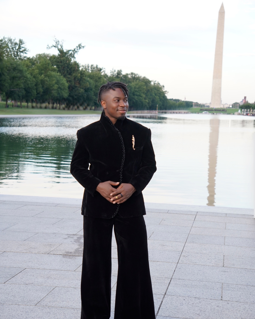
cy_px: 164
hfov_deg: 22.1
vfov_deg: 27.4
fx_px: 653
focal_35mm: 69
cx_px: 127
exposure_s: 1/200
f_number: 4
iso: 320
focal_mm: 40.8
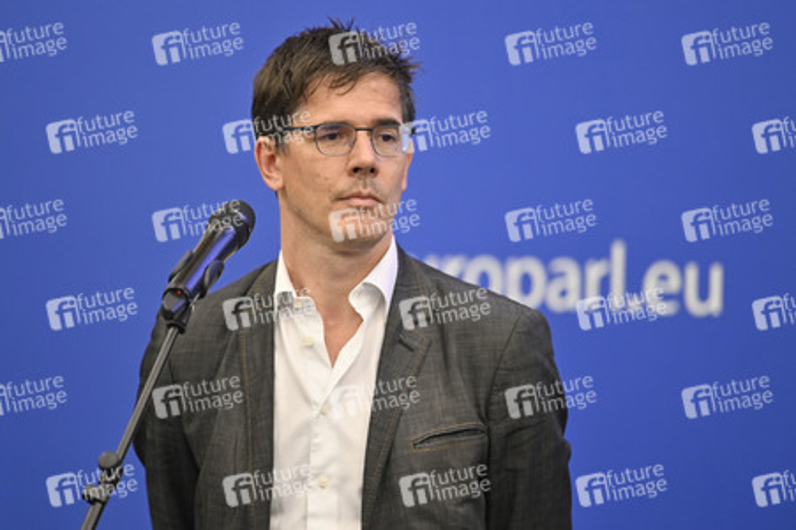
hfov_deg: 10.3
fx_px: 4419
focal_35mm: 200
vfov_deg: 6.9
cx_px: 398
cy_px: 265
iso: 2000
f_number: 2.8
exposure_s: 1/320
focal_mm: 200
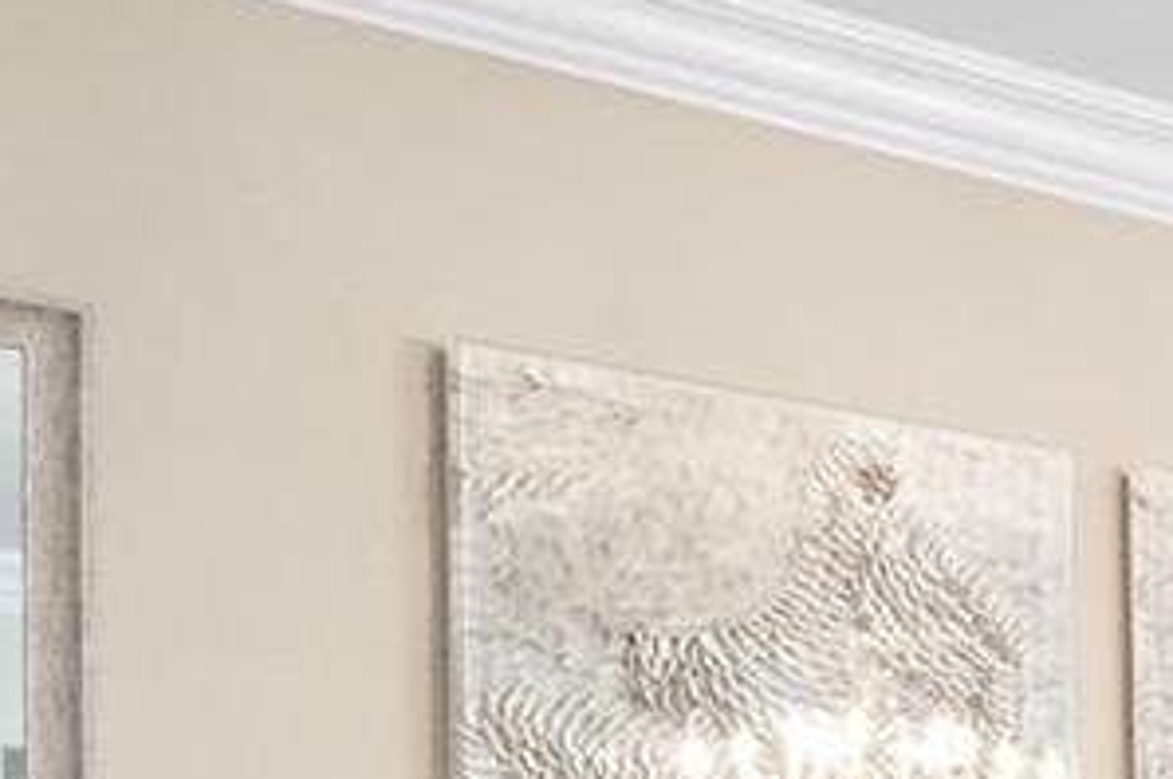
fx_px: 2799
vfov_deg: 14.6
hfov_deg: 16.1
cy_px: 1204
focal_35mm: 86
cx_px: 2566
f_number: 8
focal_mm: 8
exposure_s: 1/1.25
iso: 400
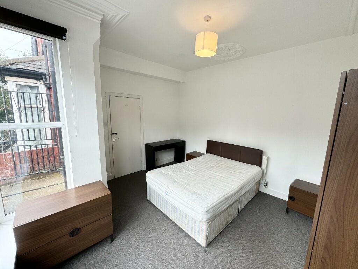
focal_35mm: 14
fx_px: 145
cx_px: 179
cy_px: 134
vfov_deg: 85.7
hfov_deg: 102.1
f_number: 2.2
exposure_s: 1/99
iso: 64
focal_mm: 2.22
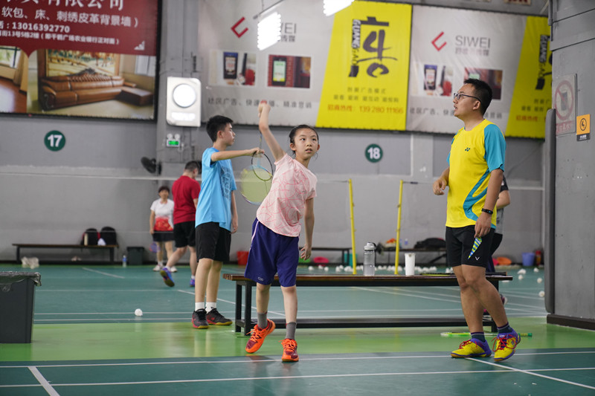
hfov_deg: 28.8
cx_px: 298
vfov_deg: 19.4
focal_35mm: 70
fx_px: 1157
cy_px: 198
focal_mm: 70
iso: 2500
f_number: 2.8
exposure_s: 1/200
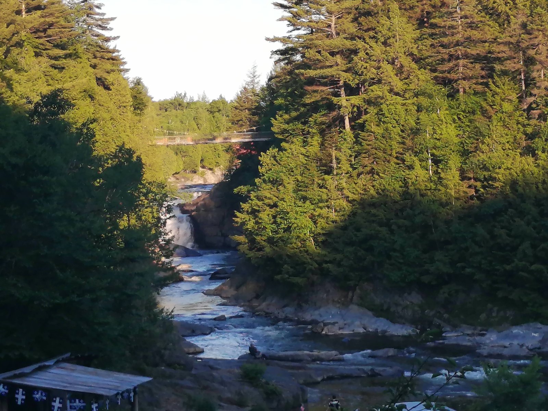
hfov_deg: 20.7
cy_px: 206
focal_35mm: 95
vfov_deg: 15.6
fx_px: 1504
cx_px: 274
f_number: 1.8
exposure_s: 1/342
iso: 50
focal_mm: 3.62
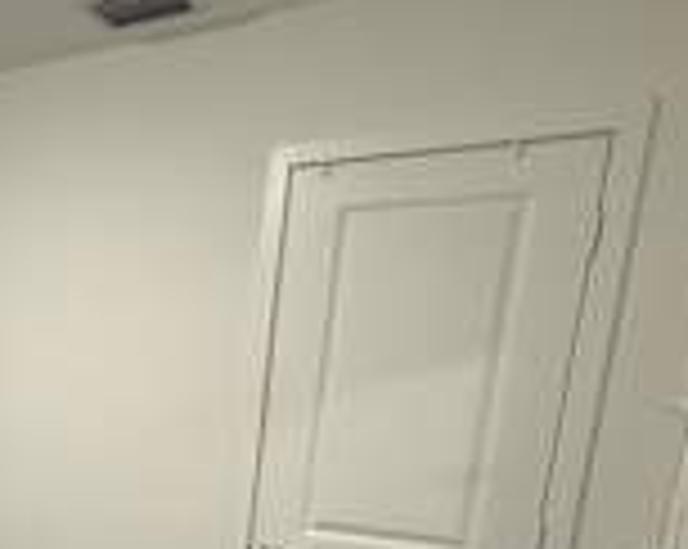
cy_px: 554
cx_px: -76
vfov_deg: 32.0
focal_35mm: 43
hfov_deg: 36.2
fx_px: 874
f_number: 2.2
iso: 320
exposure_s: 1/120
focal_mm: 2.22
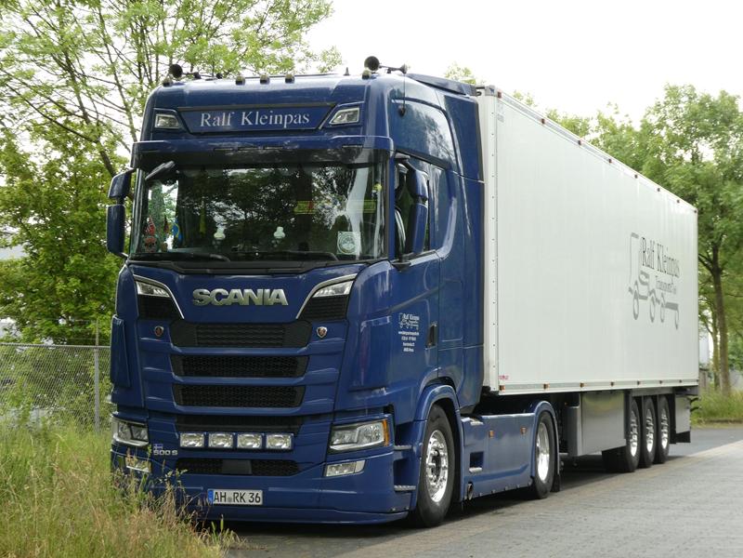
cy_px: 279
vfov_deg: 18.7
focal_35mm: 79
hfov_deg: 24.7
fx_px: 1696
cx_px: 372
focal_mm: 14.1
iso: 125
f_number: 4.7
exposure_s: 1/80
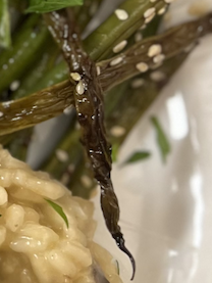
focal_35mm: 125
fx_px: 1020
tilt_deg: -79.4
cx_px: -220
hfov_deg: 10.8
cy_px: 20
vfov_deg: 15.5
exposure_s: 1/60
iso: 160
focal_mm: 5.7
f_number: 1.5
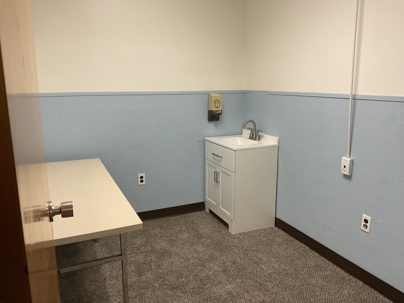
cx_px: 202
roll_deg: +0.4
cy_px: 152
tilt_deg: -12.6
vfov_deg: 48.2
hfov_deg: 61.7
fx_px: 338
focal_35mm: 29
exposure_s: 1/60
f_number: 1.8
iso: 80
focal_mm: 3
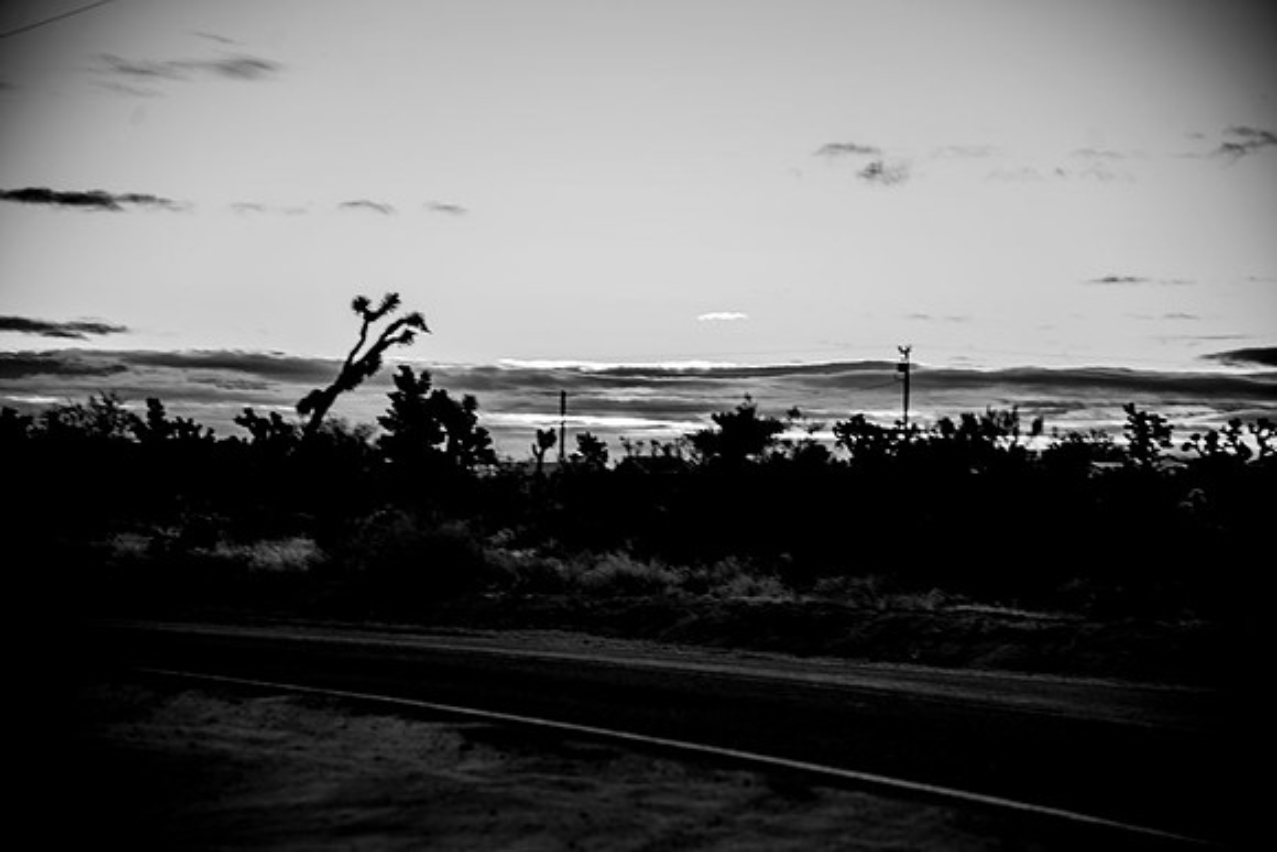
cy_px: 426
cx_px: 638
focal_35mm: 98
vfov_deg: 14.0
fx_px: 3477
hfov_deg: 20.8
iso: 100
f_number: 4
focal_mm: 98
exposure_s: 1/200
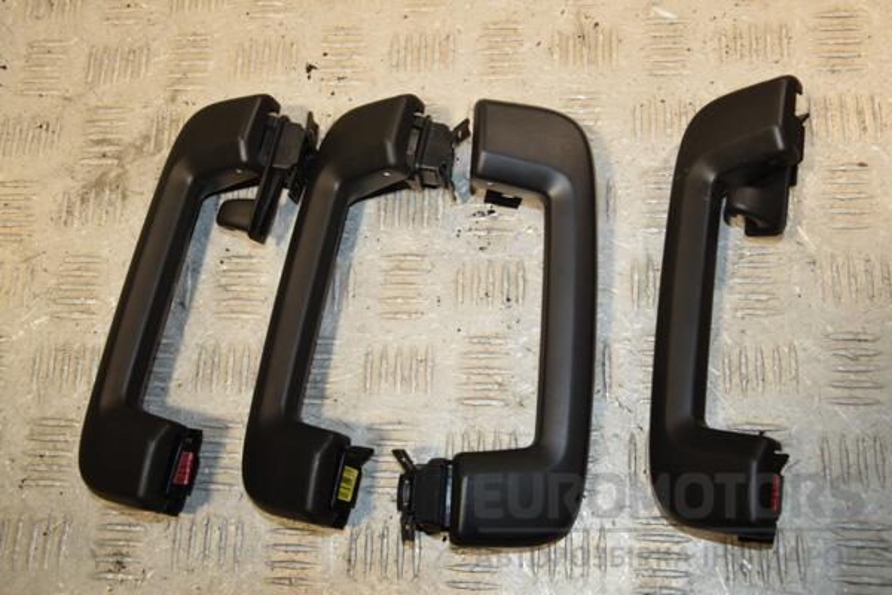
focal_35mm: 42
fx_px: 1041
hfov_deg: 46.4
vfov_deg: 31.9
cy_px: 298
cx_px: 446
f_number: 7.1
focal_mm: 28
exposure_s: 1/200
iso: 800
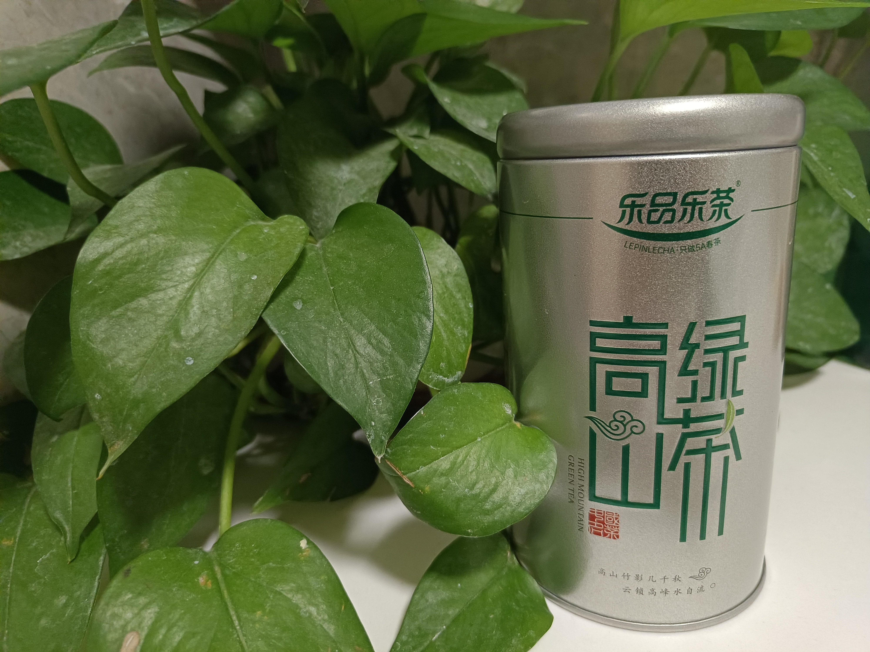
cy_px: 326
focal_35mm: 23
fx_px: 578
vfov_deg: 58.9
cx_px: 435
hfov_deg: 73.9
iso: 3201
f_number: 1.88
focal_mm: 5.59
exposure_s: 1/33.3
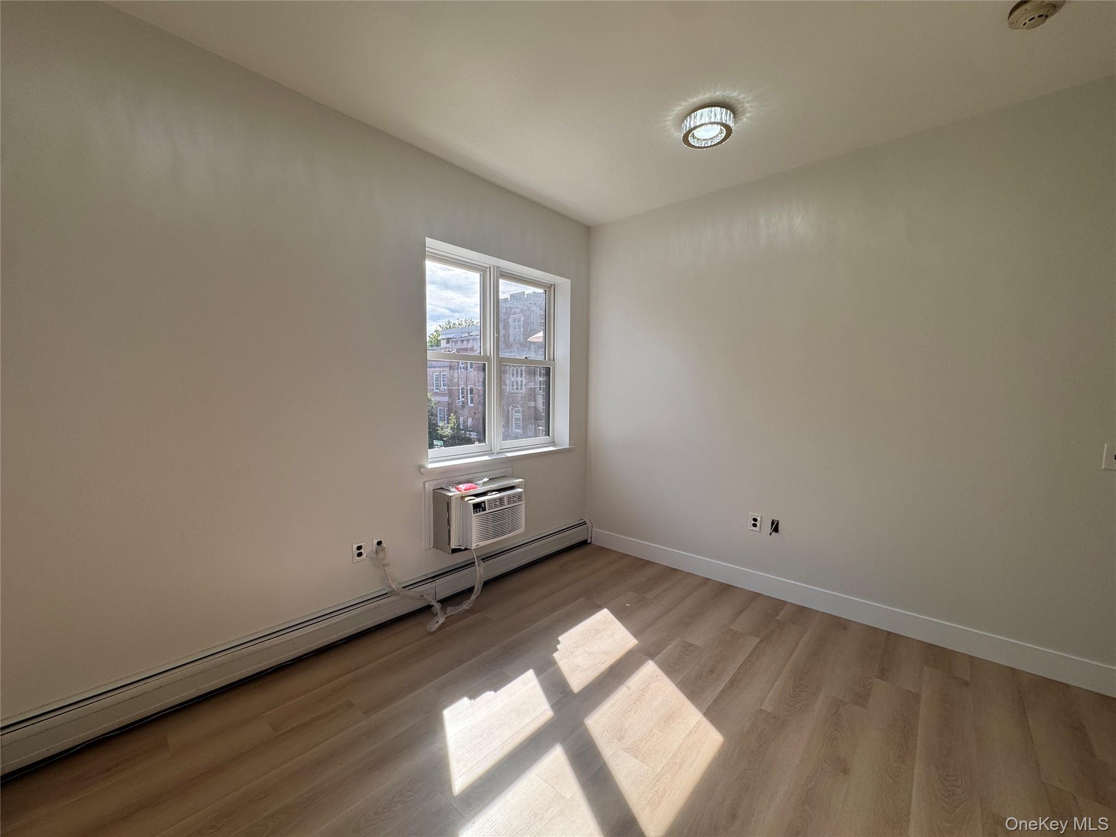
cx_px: 558
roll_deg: -1.6
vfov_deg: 85.7
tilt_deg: -3.8
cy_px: 418
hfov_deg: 102.1
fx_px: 451
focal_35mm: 14
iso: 40
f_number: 2.2
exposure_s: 1/293
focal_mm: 2.22
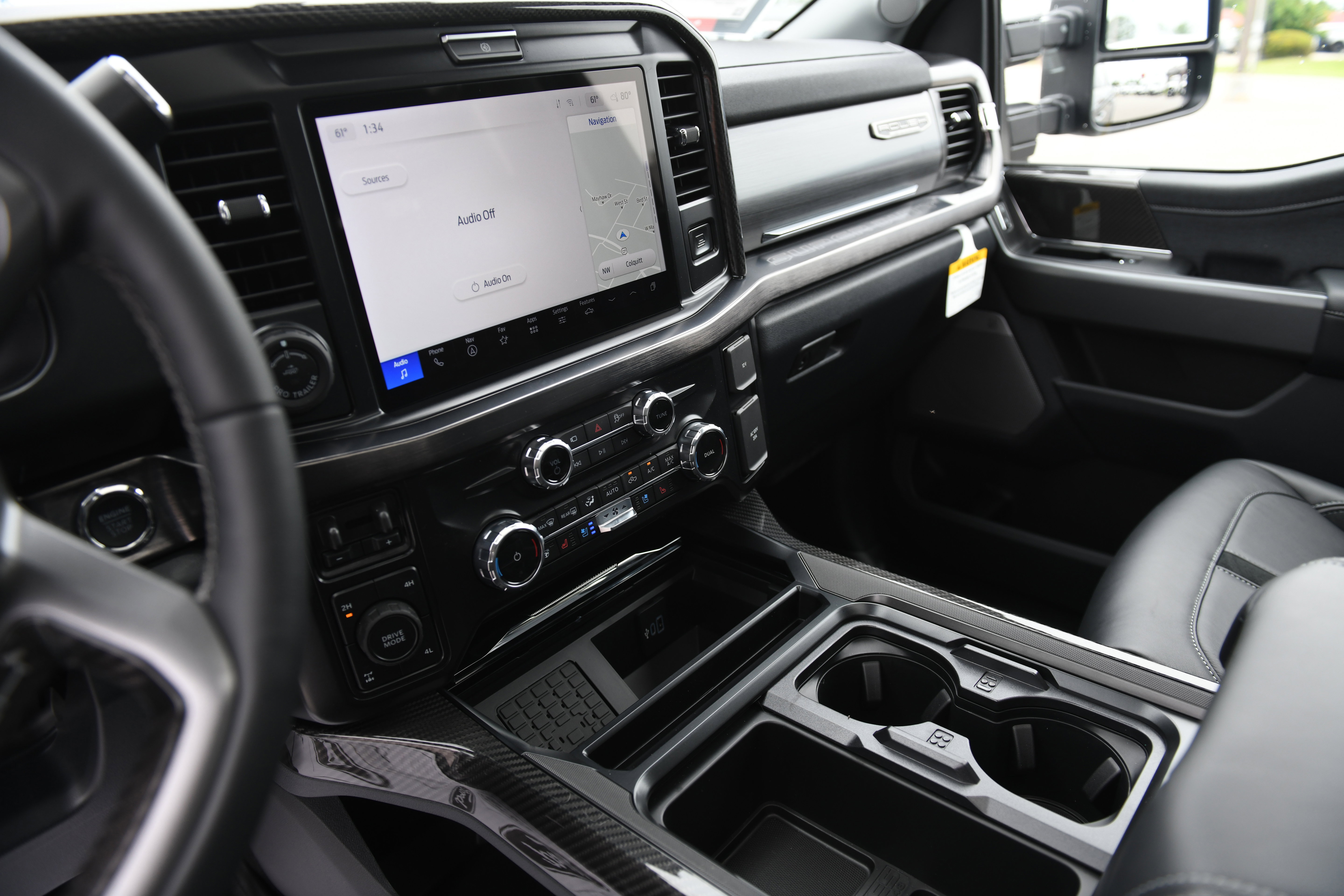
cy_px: 448
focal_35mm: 24
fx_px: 896
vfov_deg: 53.1
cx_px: 672
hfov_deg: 73.7
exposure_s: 1/320
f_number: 3.5
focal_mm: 24
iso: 320
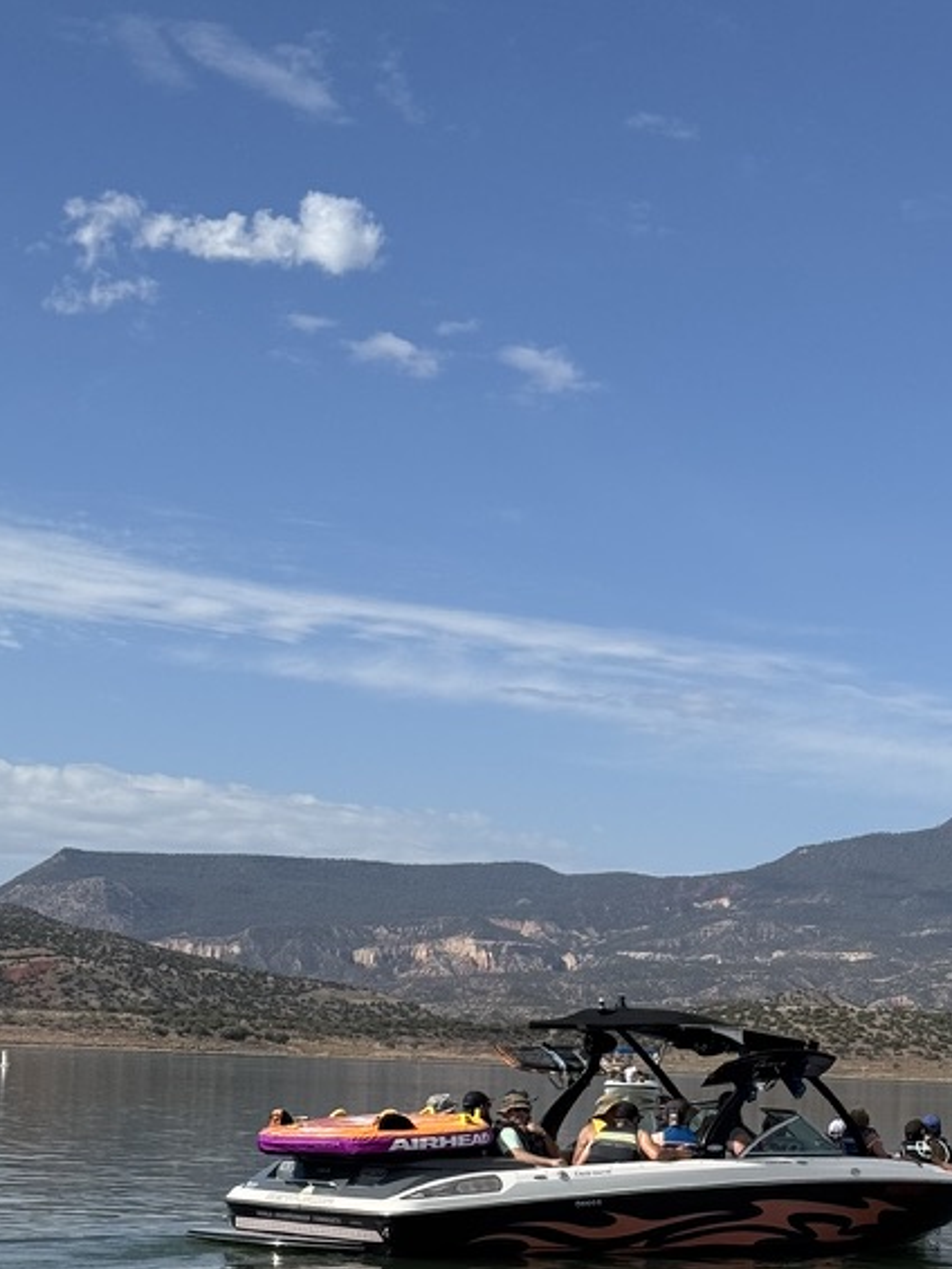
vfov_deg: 22.3
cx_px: 736
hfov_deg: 16.9
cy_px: 950
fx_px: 3189
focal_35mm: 87
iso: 64
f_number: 1.78
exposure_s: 1/5848
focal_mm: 6.76
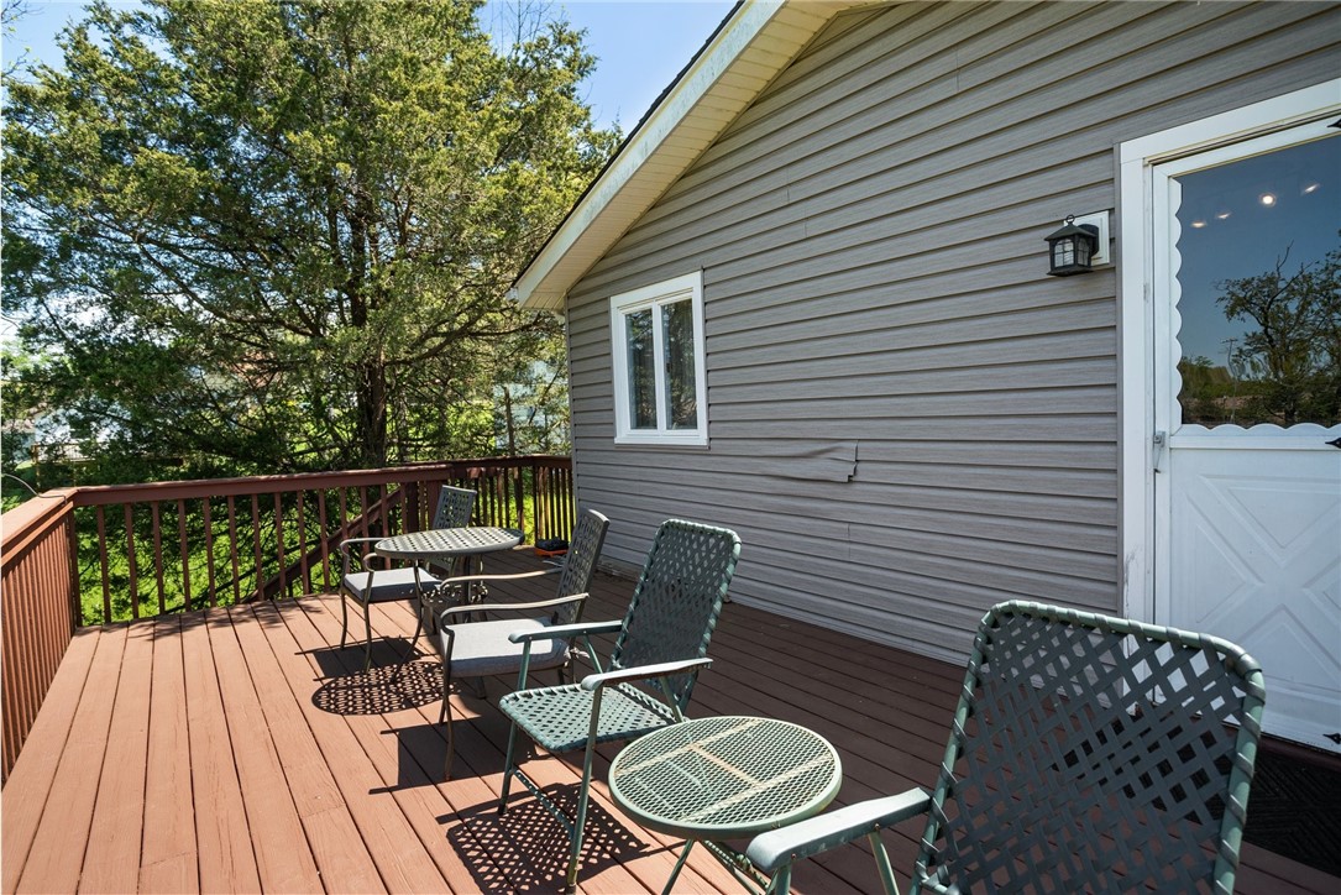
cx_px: 670
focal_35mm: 20
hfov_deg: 84.0
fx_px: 745
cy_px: 448
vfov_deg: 62.0
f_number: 8
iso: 400
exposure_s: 1/200
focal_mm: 20
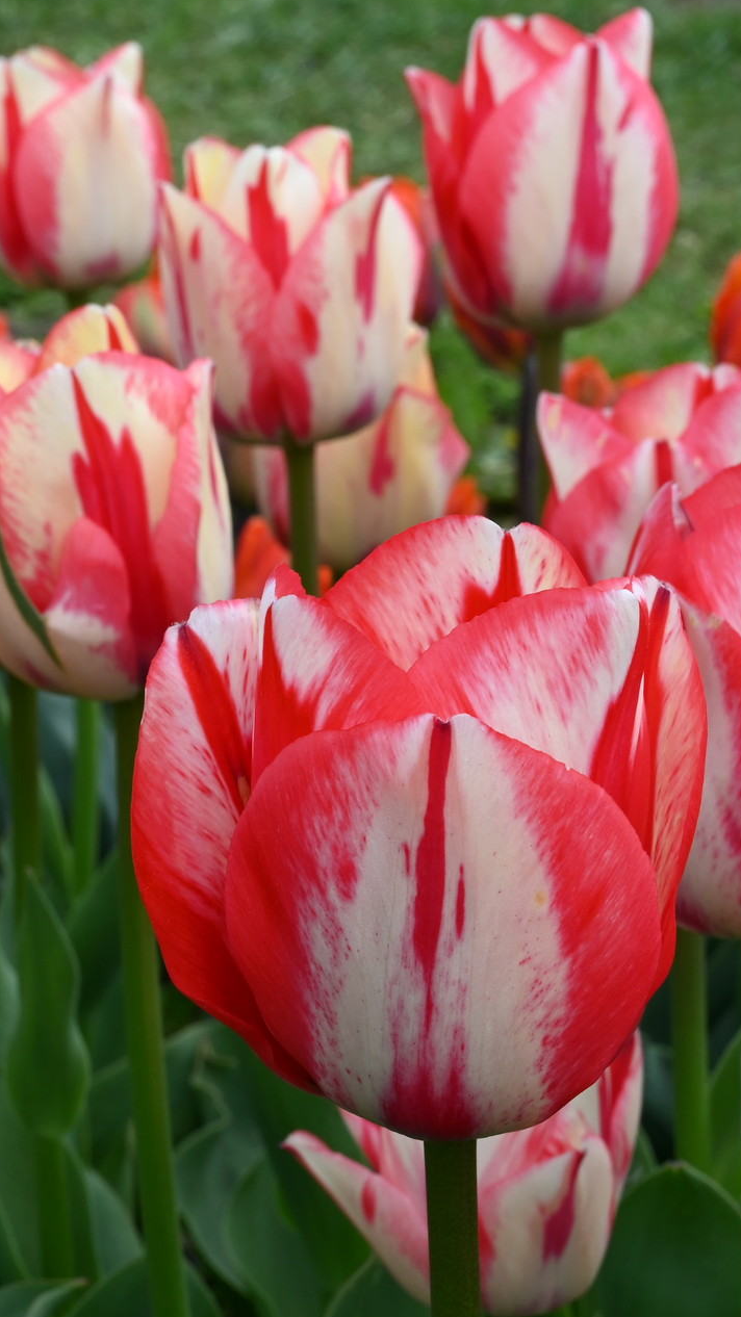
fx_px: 2830
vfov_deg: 26.2
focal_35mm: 81
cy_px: 657
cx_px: 449
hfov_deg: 14.9
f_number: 16
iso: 220
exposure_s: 1/60
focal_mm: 51
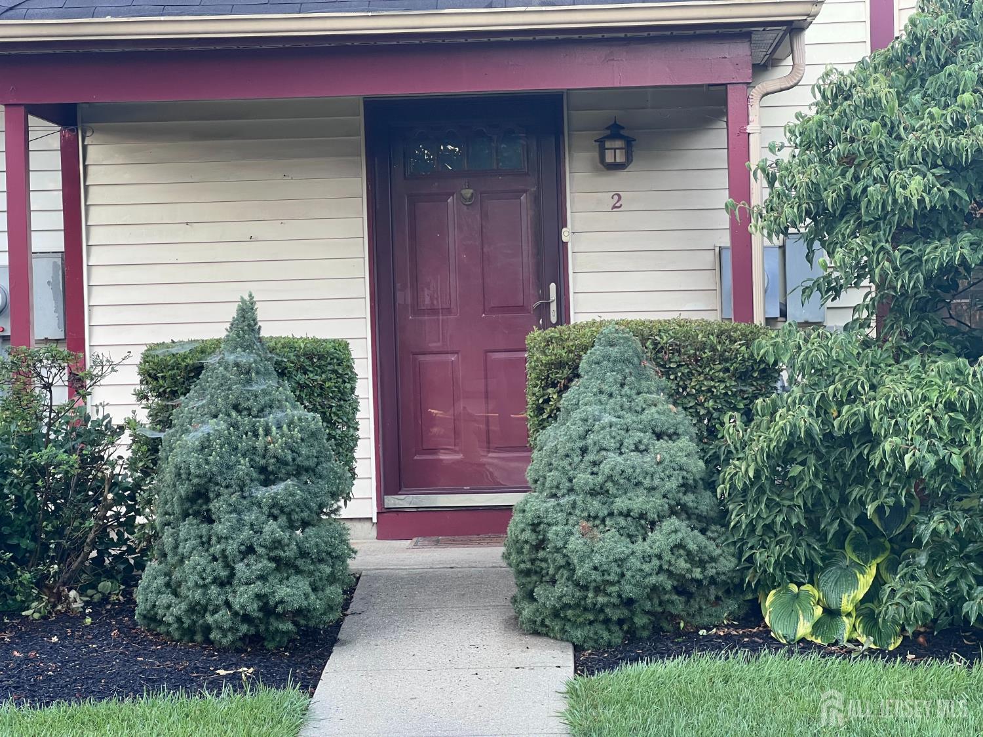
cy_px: 368
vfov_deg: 19.1
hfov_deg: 25.3
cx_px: 492
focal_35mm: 77
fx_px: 2187
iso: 125
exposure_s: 1/99
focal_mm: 9
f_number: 2.8
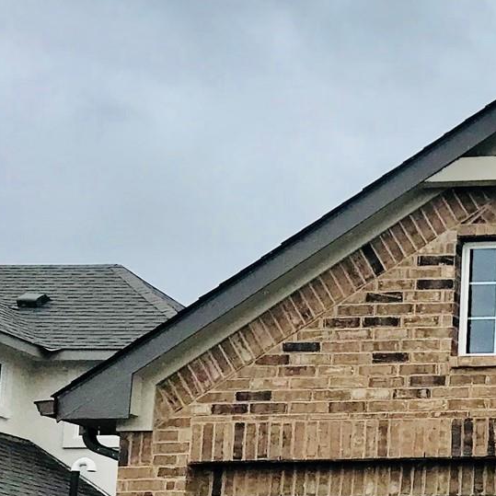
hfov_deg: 15.6
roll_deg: +0.3
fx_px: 1524
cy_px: 470
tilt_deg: +9.5
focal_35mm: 94
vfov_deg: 18.1
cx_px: 918
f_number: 1.8
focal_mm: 3.99
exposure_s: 1/929
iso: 20
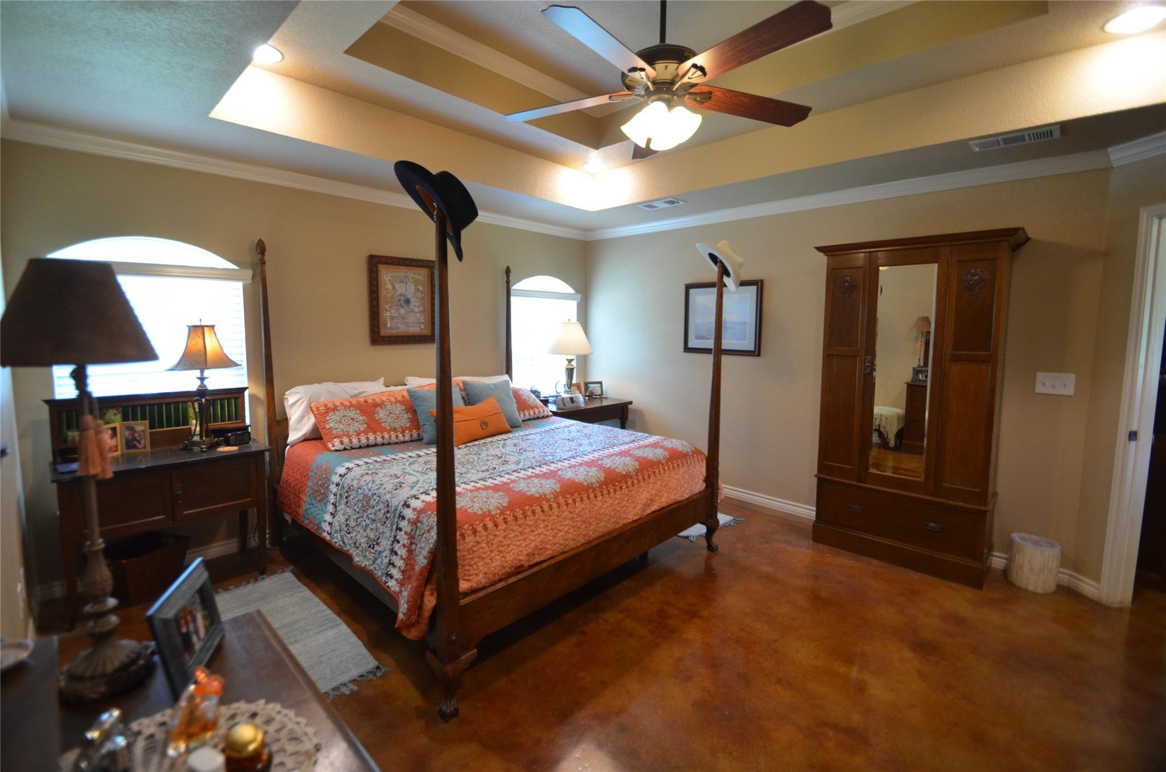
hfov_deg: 100.5
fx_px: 485
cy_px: 386
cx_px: 583
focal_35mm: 15
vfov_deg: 77.1
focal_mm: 10
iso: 800
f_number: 4
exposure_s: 1/60
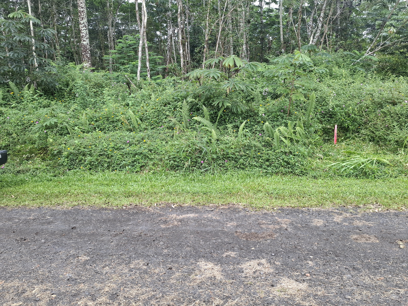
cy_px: 153
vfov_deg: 58.9
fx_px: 271
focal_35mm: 23
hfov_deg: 73.9
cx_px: 204
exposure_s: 1/199
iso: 50
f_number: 1.8
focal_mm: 5.54
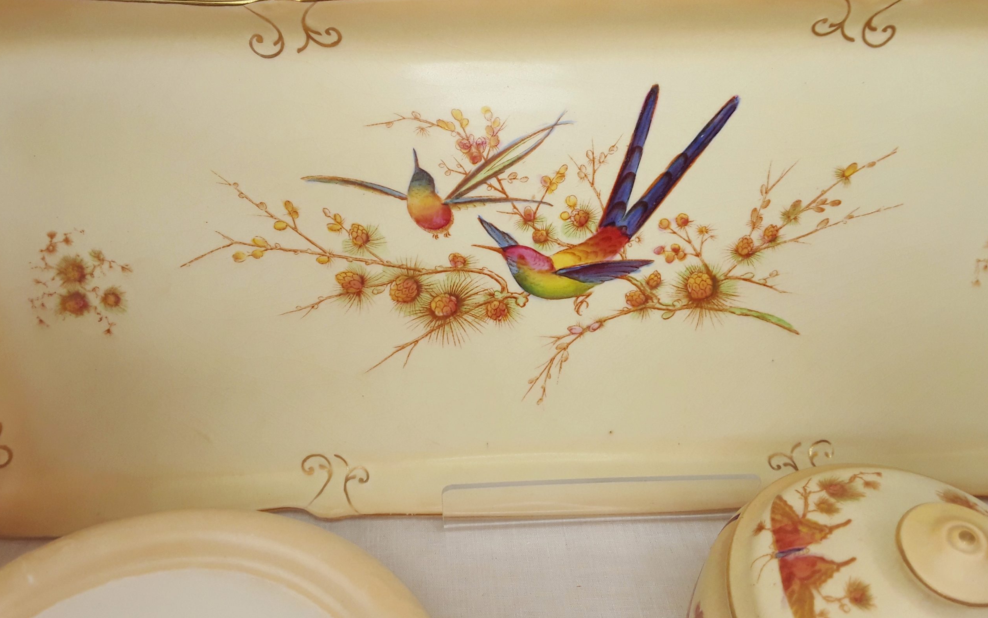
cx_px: 490
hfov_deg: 64.6
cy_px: 299
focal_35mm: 29
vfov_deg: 43.1
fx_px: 781
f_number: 1.9
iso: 40
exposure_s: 1/176
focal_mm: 2.91
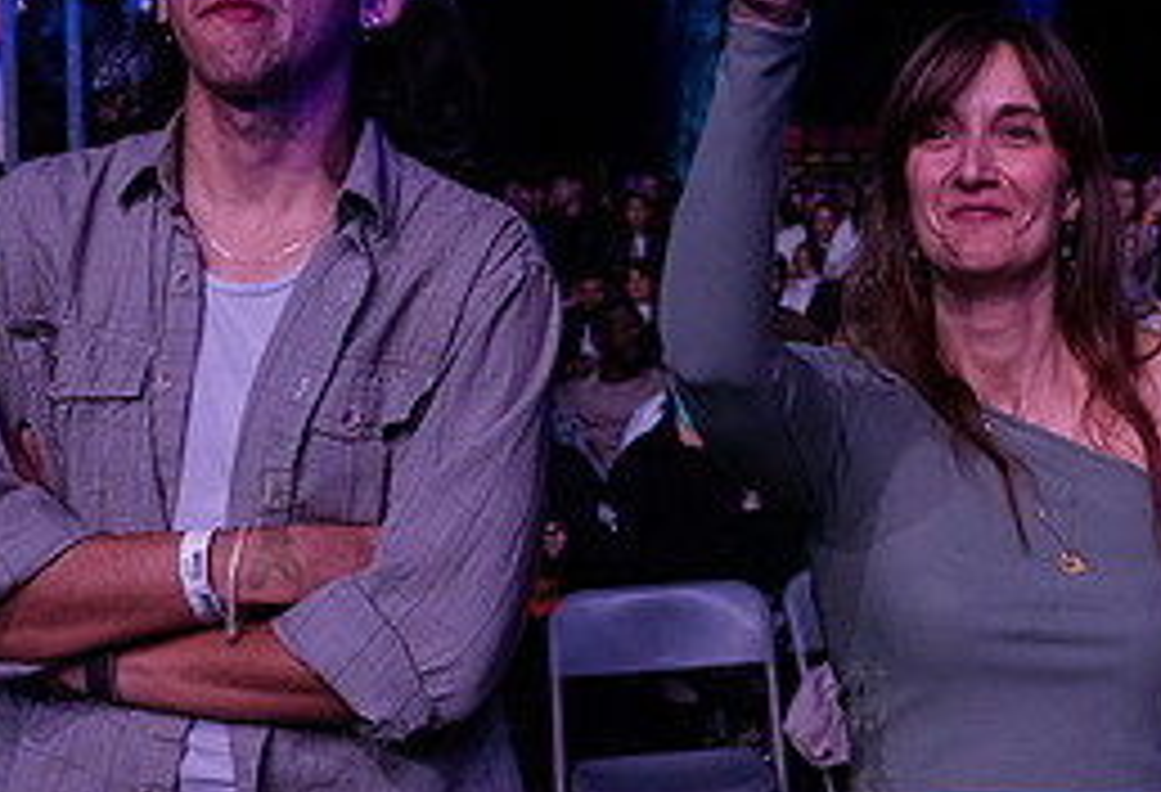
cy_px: 359
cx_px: 1015
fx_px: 2241
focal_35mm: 69
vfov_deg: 20.0
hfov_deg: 28.1
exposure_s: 1/200
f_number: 3.5
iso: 5000
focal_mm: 24
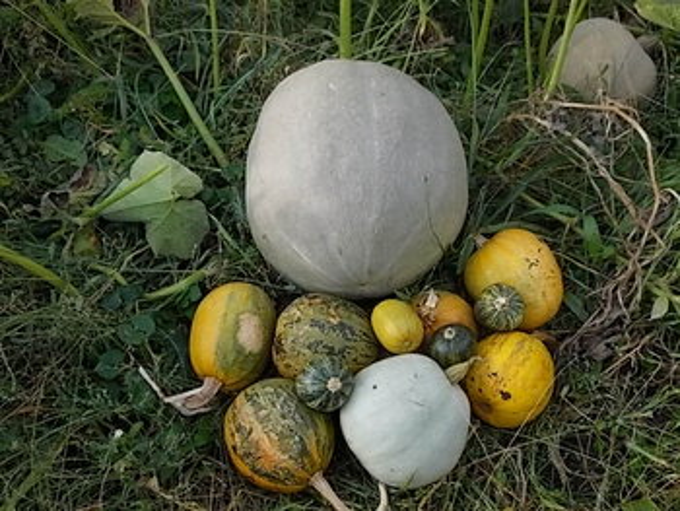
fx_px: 845
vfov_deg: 33.6
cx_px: 340
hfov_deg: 43.8
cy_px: 256
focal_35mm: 43
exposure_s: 1/160
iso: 80
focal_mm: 6.1
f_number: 3.3
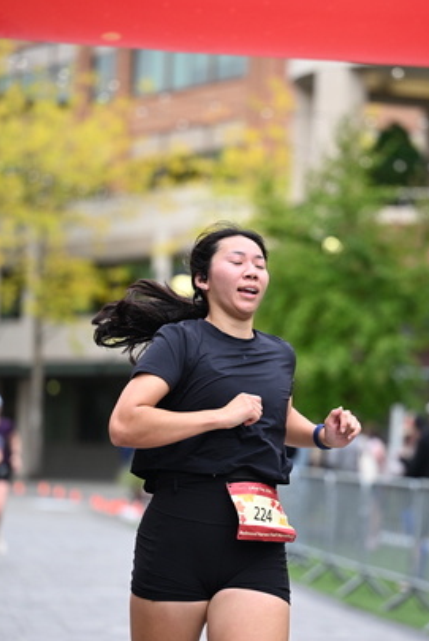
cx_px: 275
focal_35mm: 156
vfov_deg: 13.1
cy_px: 383
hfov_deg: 8.8
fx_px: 2781
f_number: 2.8
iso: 640
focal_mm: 115
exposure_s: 1/2000
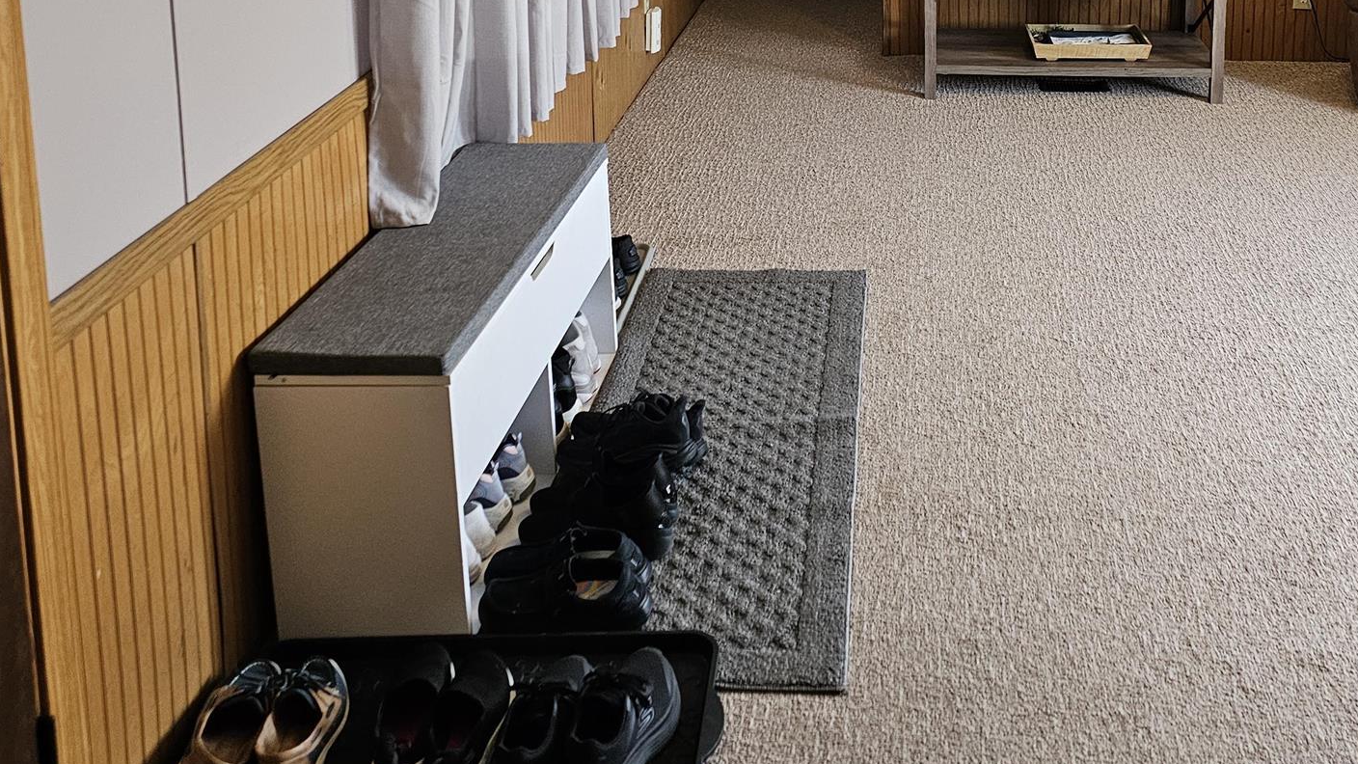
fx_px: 1476
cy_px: -57
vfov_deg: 26.9
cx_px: 816
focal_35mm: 41
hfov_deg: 49.1
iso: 640
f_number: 1.7
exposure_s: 1/120
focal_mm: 6.3
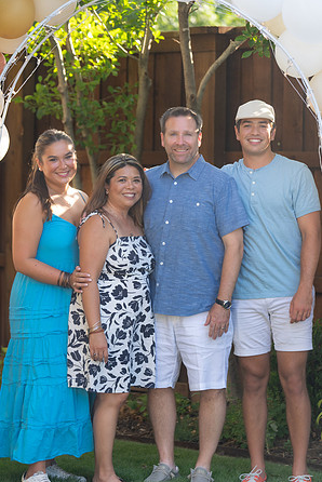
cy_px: 242
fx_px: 1674
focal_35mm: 125
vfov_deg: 16.4
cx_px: 161
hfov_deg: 11.0
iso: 160
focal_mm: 124
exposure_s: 1/320
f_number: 3.5
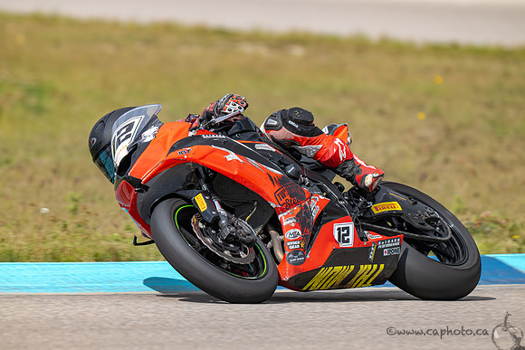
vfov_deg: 2.3
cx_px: 262
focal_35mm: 600
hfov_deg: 3.4
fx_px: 8752
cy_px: 175
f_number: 8
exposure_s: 1/800
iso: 220
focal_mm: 600
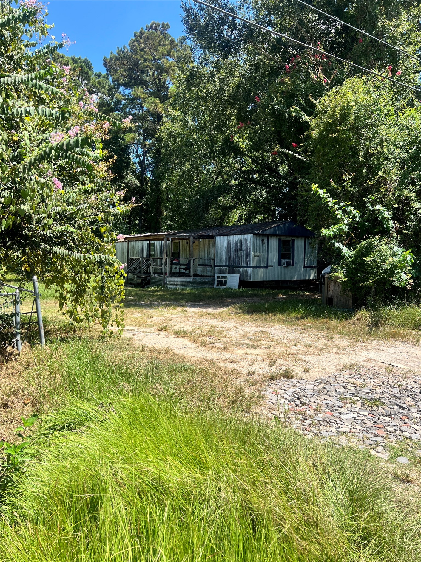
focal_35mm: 26
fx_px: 422
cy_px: 281
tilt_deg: -3.0
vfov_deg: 67.3
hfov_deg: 53.1
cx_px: 210
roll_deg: -0.8
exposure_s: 1/2123
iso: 50
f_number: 1.5
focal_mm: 5.7
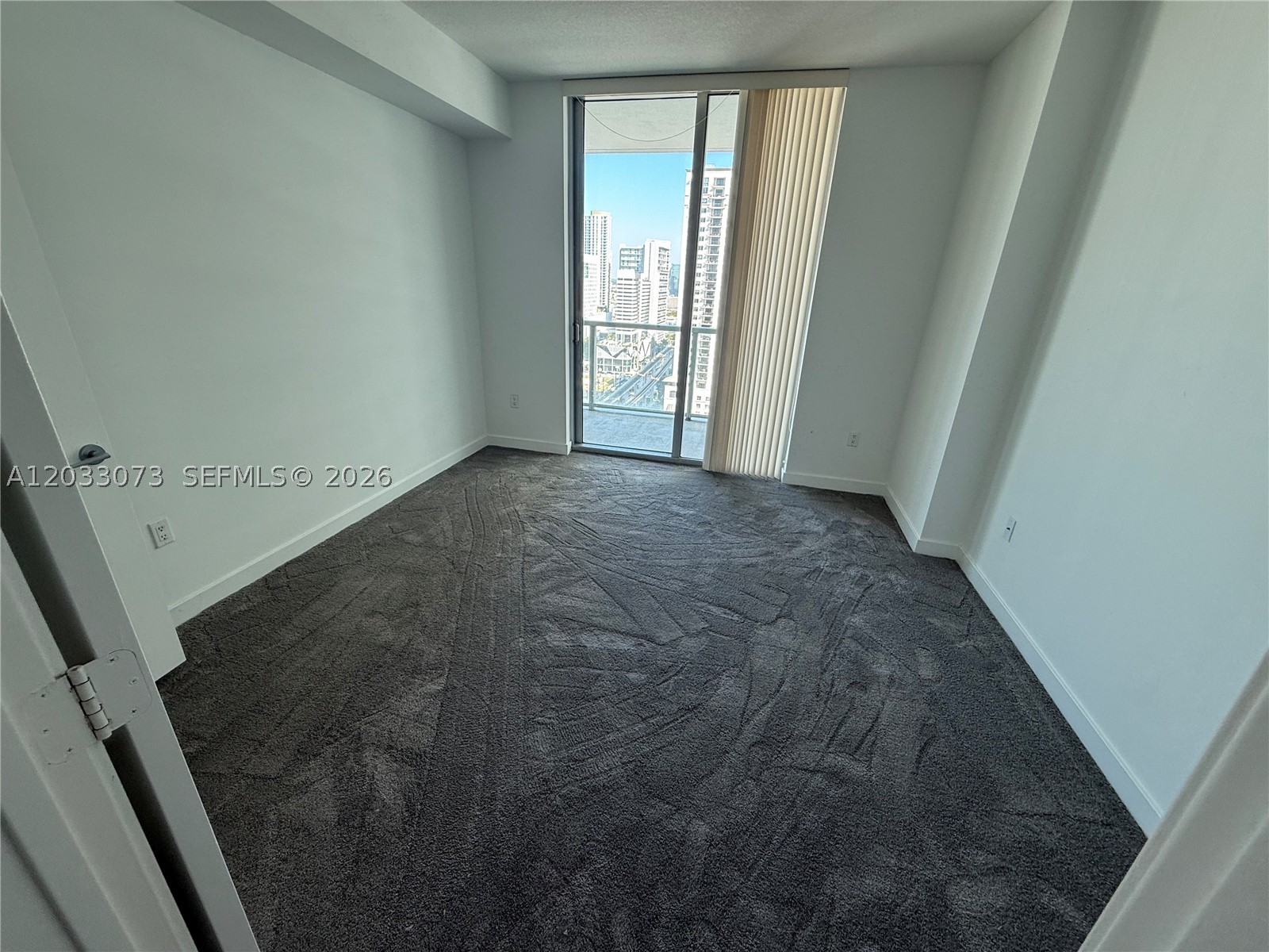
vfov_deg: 85.7
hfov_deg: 102.1
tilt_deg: -20.7
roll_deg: -2.9
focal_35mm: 14
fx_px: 513
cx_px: 634
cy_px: 476
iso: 64
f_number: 2.2
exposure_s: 1/99
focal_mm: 2.22
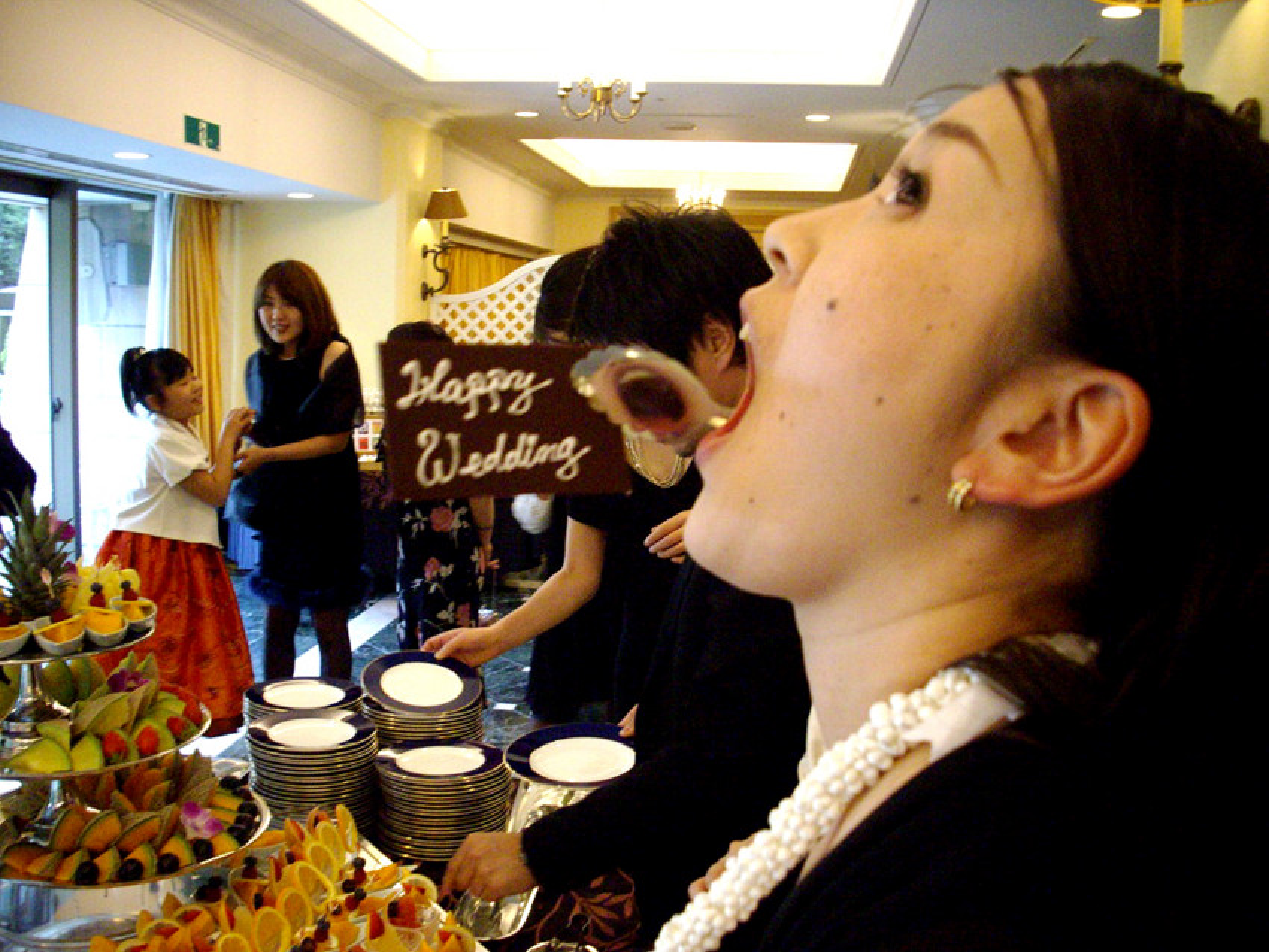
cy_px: 476
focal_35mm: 37
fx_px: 1357
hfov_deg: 50.1
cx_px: 634
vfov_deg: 38.7
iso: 400
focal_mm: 6.2
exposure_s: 1/30
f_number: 2.8
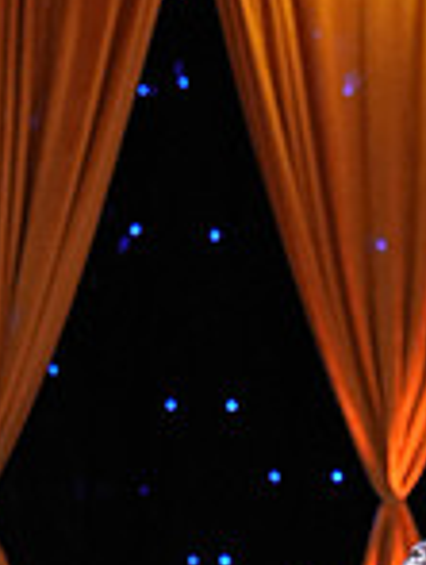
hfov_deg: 5.6
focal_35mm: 265
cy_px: 1092
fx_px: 4329
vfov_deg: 7.2
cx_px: 225
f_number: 4
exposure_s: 1/500
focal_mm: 70
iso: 2500
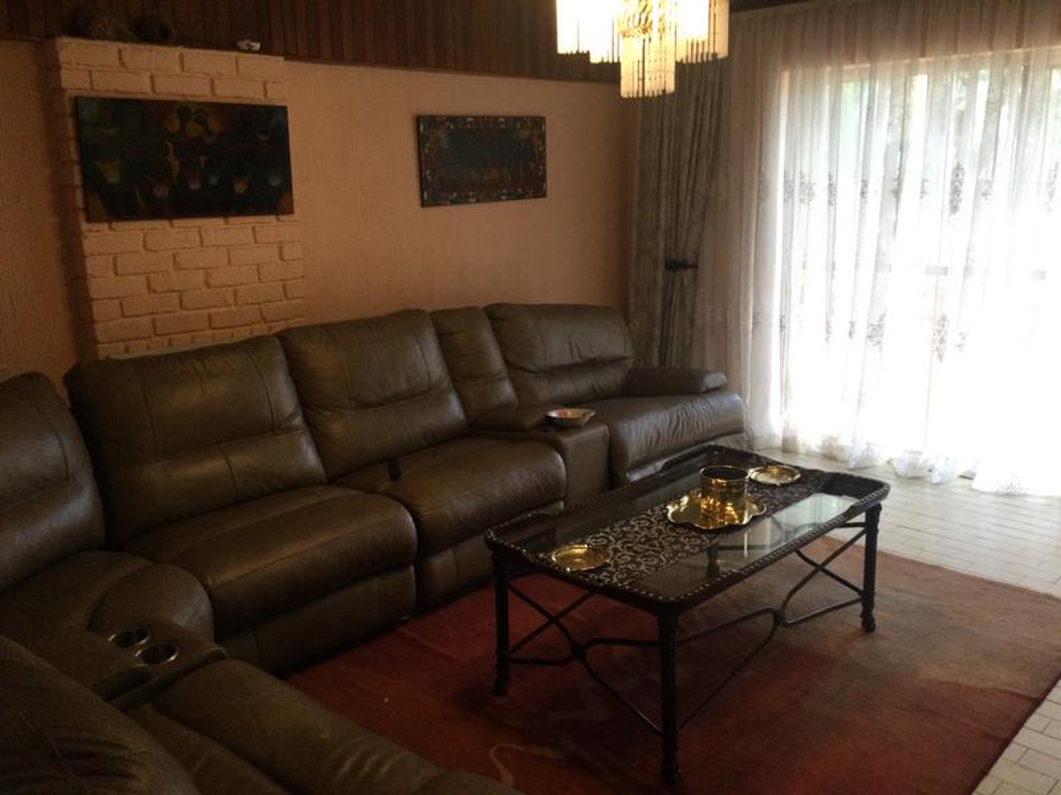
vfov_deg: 45.4
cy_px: 398
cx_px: 530
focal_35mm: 31
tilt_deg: -14.1
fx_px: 950
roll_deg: +1.4
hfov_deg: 58.4
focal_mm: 3.3
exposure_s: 1/33
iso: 100
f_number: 2.4
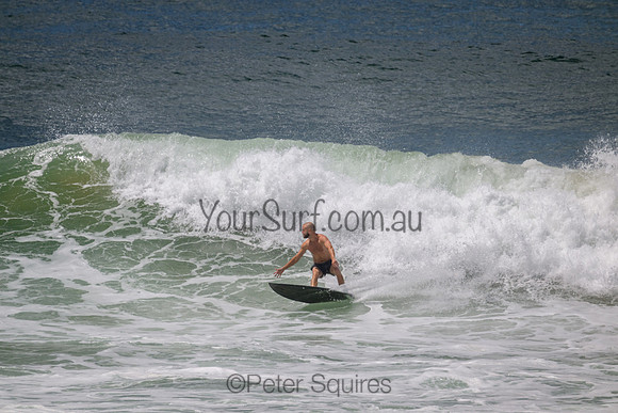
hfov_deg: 2.6
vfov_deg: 1.7
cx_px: 309
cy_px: 206
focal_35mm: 800
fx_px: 13736
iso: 360
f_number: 11
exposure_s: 1/2000
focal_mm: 800
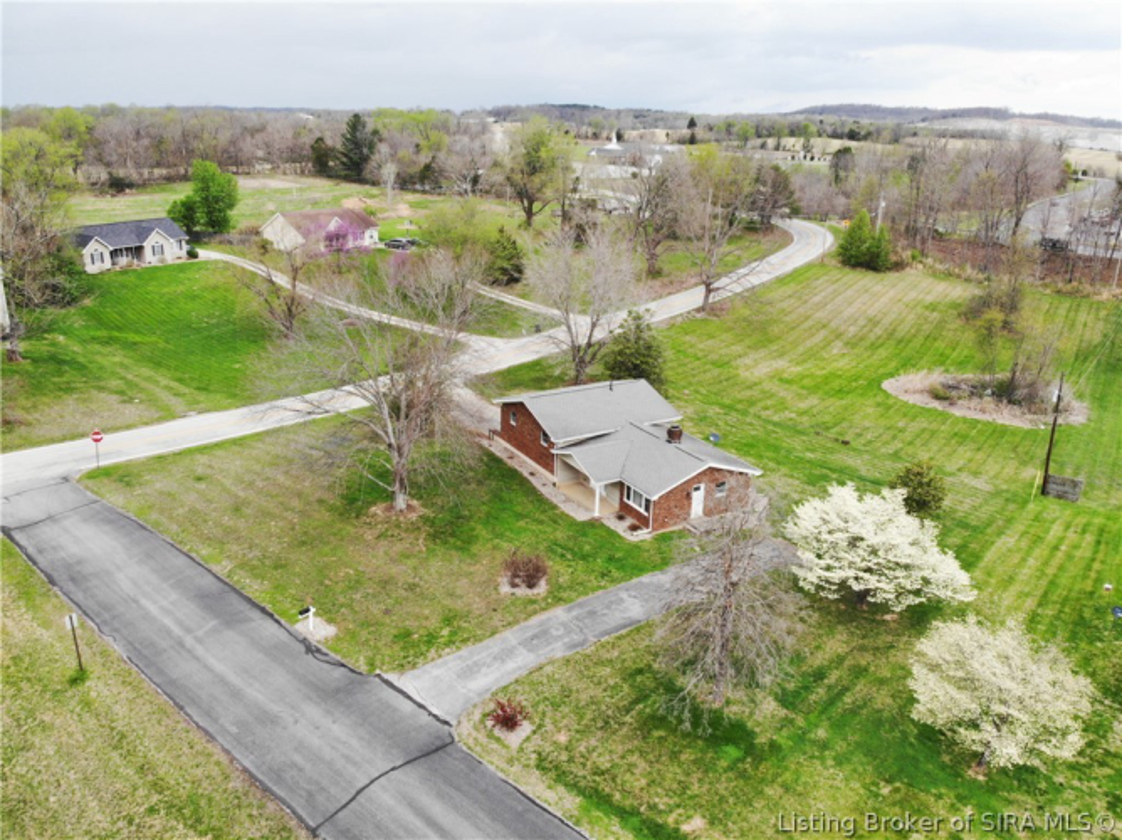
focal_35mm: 24
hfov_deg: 71.6
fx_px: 777
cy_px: 420
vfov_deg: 56.8
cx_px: 561
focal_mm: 4.5
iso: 110
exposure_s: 1/308
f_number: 2.8
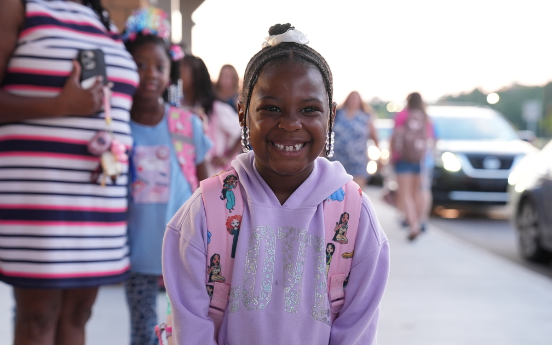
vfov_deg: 22.7
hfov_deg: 35.7
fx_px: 857
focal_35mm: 57
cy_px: 182
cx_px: 273
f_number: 3.5
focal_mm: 55
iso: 1250
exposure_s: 1/125
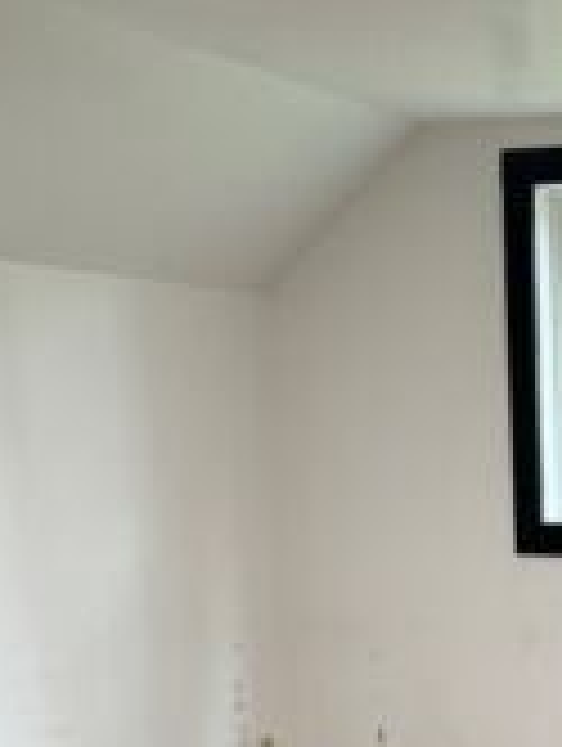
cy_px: 907
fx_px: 1663
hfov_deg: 17.9
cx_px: 728
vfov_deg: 23.1
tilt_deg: -14.2
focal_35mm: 77
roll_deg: -0.8
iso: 200
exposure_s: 1/60
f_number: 1.78
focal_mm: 6.76
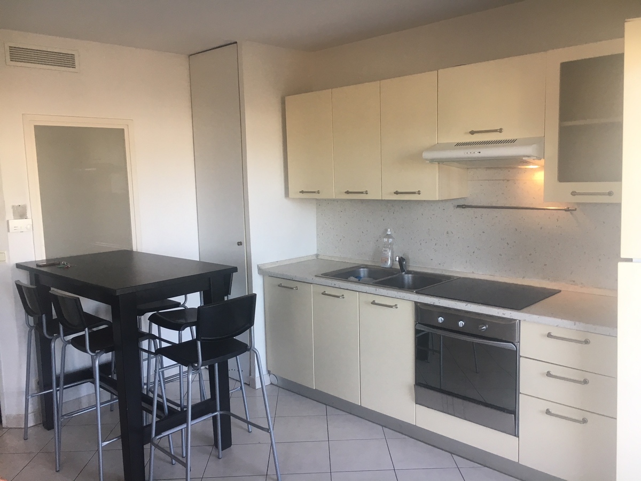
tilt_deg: -7.1
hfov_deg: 61.7
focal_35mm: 29
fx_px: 537
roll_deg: +2.2
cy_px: 240
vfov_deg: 48.2
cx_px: 320
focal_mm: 4.15
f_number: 2.2
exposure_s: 1/33
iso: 40
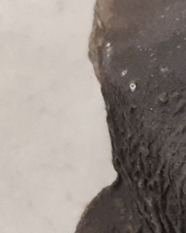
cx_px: 401
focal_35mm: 166
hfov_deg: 8.7
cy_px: 290
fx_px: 1143
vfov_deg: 11.4
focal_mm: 3.93
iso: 200
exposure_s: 1/30
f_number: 1.7
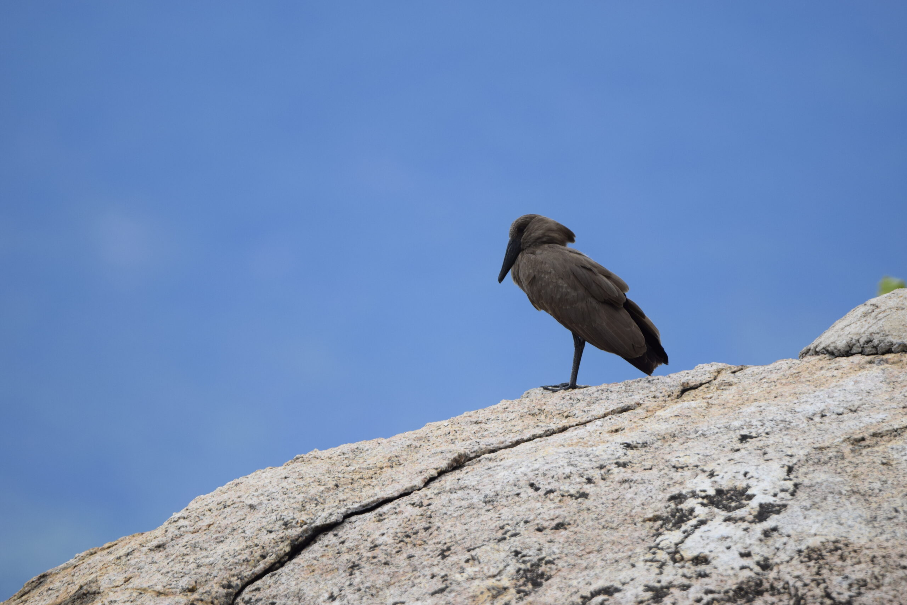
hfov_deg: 2.3
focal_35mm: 900
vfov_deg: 1.5
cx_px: 454
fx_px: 22675
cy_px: 302
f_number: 6.3
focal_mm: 600
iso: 400
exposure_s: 1/500
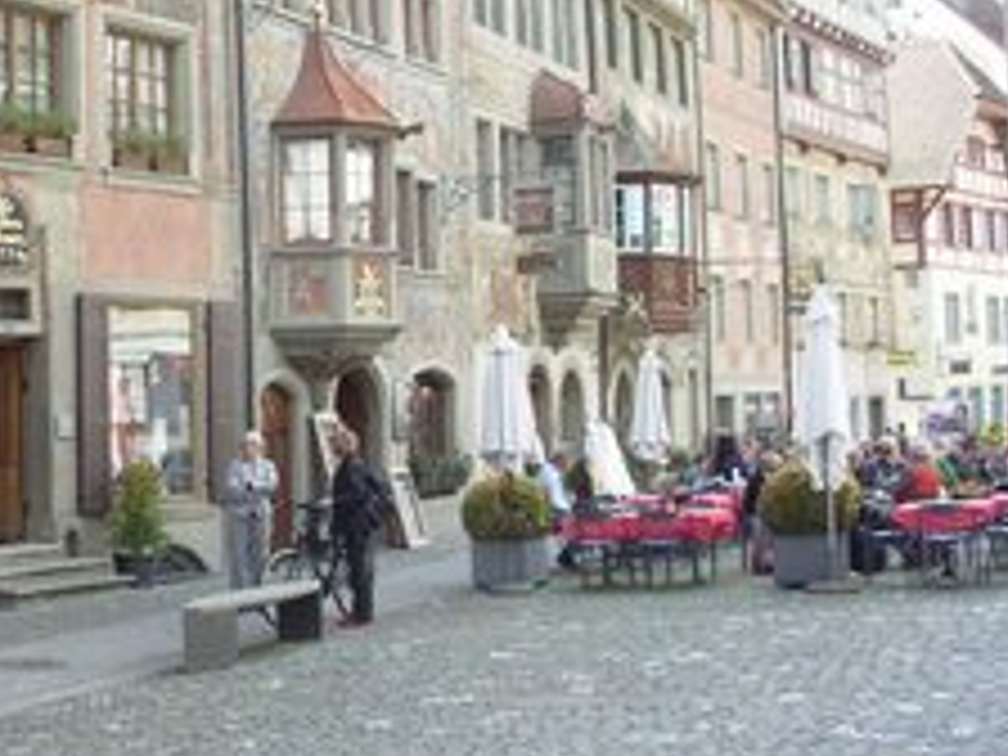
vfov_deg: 21.6
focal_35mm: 68
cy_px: 270
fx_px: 1980
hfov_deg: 27.7
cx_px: 130
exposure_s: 1/157
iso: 50
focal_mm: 6.3
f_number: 2.9
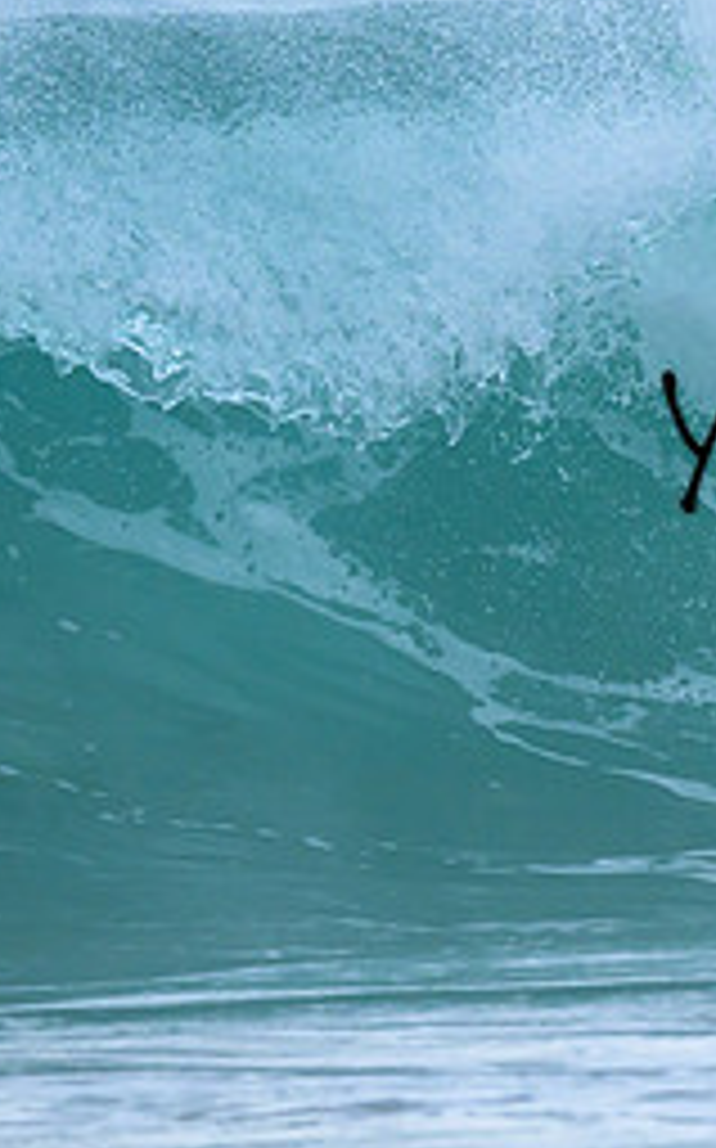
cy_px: 327
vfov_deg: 0.8
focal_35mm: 2554
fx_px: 79875
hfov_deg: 0.5
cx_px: 784
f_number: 6.3
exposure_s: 1/2000
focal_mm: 800
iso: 900
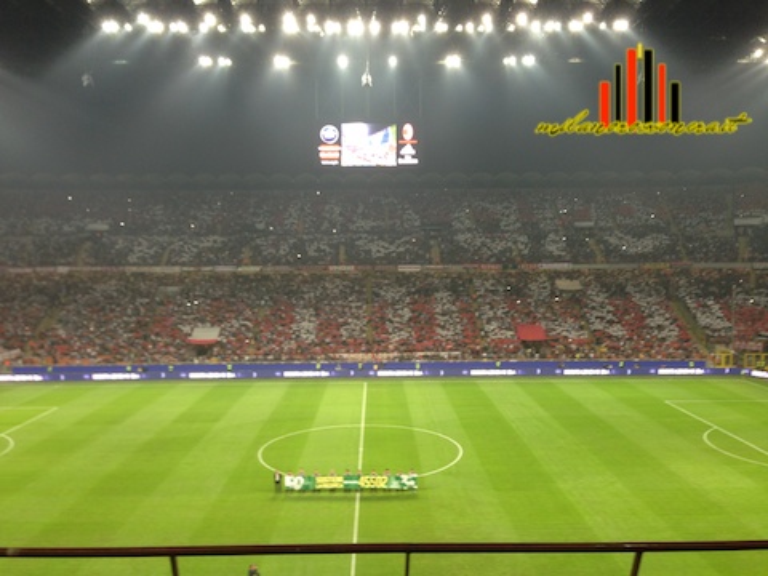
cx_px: 384
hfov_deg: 55.4
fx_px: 732
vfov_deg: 42.9
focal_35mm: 33
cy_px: 288
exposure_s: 1/30
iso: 50
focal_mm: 4.12
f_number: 2.4
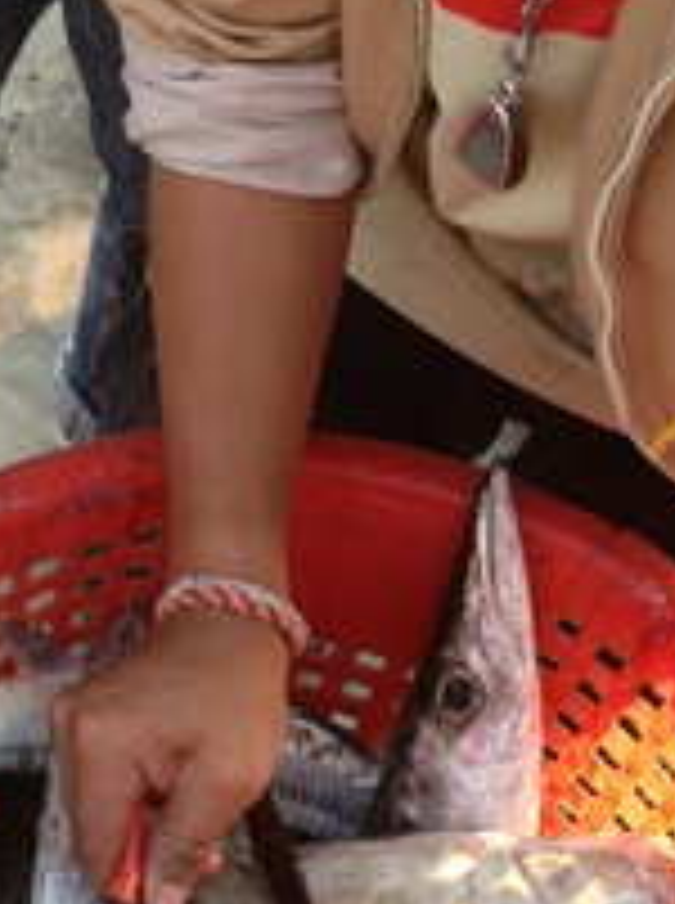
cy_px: 549
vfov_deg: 24.7
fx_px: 2061
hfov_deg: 18.4
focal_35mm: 79
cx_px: 108
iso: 50
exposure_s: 1/120
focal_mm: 4.12
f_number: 2.4
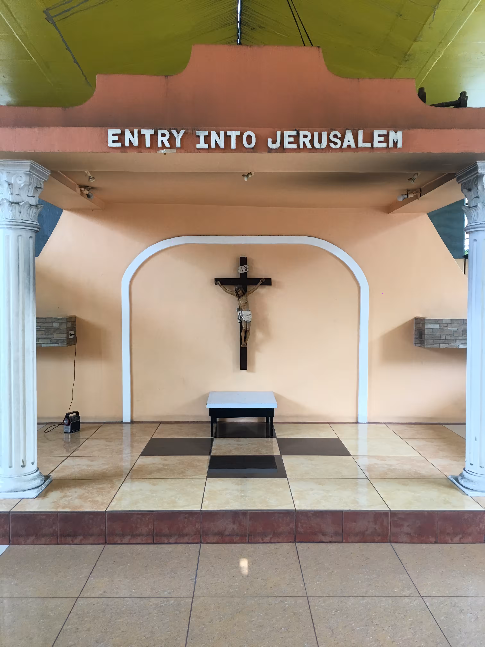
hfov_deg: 48.2
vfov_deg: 61.7
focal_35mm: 29
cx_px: 242
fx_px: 542
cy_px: 324
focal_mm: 4.15
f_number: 2.2
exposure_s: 1/30
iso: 40
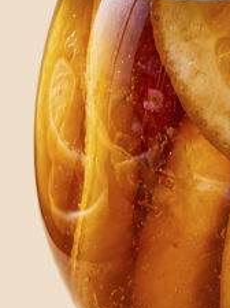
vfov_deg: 7.5
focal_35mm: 263
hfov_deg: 5.6
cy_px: 30
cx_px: 314
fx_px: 2337
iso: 200
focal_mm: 60
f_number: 10
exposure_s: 1/200
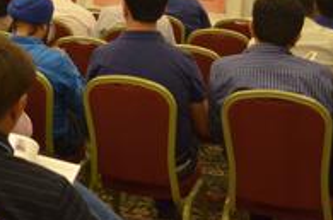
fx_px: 766
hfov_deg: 22.3
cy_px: -88
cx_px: -84
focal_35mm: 83
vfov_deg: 15.4
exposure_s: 1/50
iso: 1000
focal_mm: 18
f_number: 4
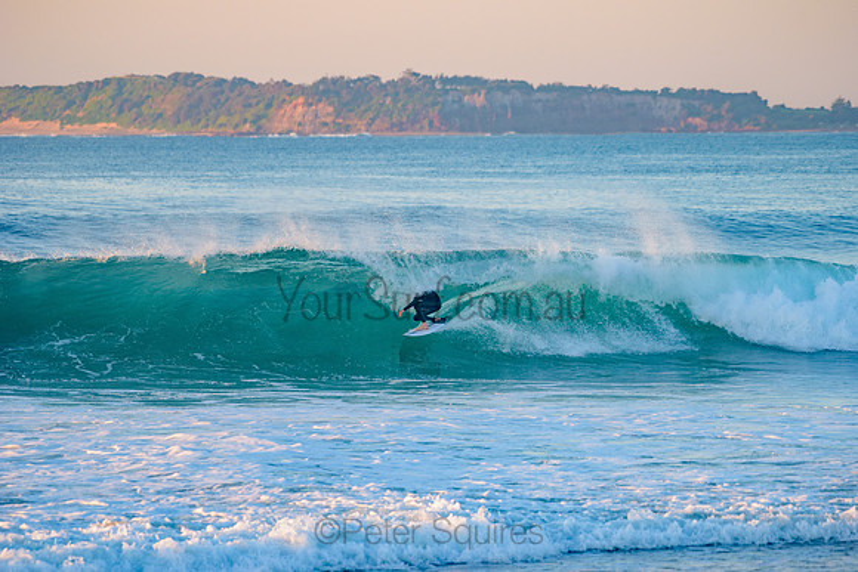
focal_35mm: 280
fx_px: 6675
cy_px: 286
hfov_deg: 7.4
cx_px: 429
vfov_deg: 4.9
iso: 280
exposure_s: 1/400
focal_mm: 280
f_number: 5.6
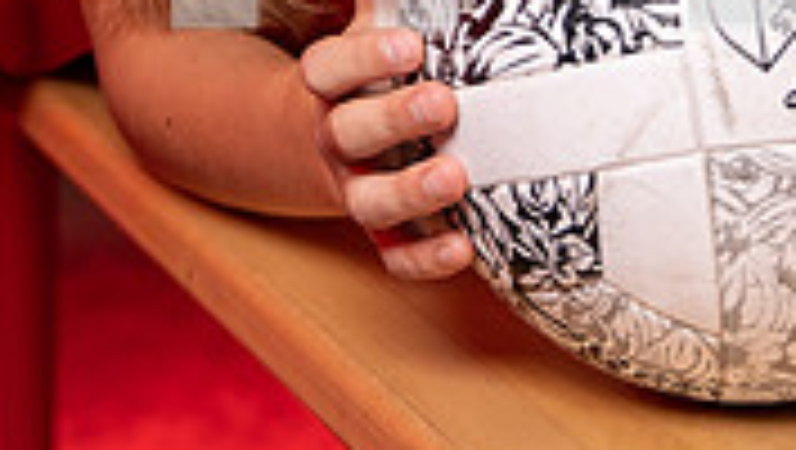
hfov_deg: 12.8
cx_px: 253
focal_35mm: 167
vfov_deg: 7.1
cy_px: -420
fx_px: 3529
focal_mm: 41
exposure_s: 1/250
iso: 100
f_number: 3.5
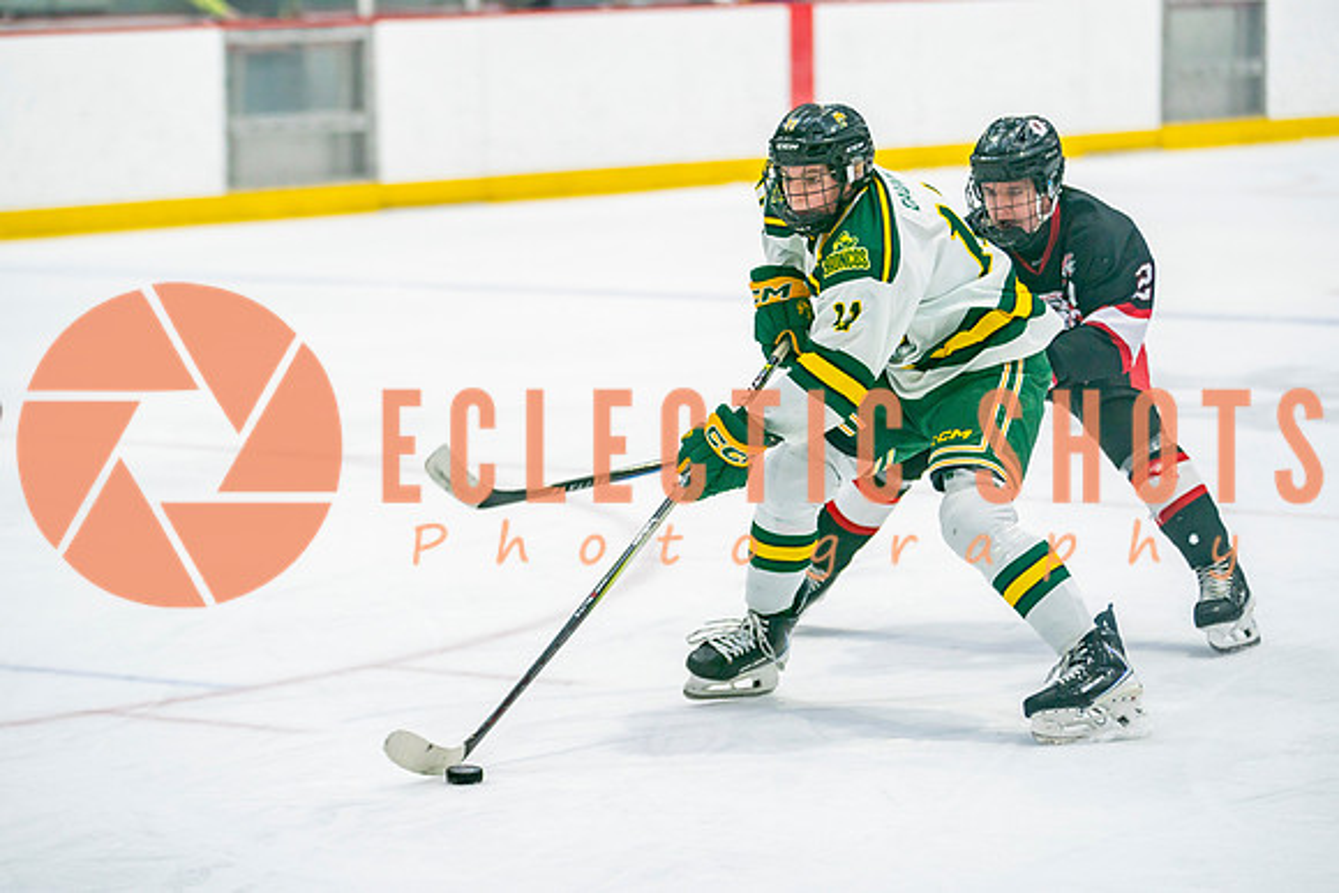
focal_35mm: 162
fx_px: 6019
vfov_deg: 8.5
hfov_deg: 12.7
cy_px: 358
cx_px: 670
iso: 500
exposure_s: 1/640
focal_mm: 125
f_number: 2.8
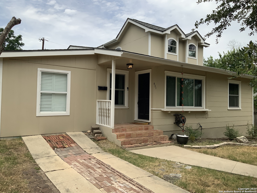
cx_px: 128
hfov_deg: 61.7
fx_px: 215
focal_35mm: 29
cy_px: 96
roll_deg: -0.8
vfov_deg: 48.2
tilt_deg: +2.7
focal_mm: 3
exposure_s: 1/2227
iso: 16
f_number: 1.8
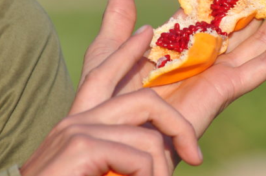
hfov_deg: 3.7
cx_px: 234
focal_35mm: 560
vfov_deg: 2.4
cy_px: 34
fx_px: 4133
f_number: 9
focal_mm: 200
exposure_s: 1/640
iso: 320
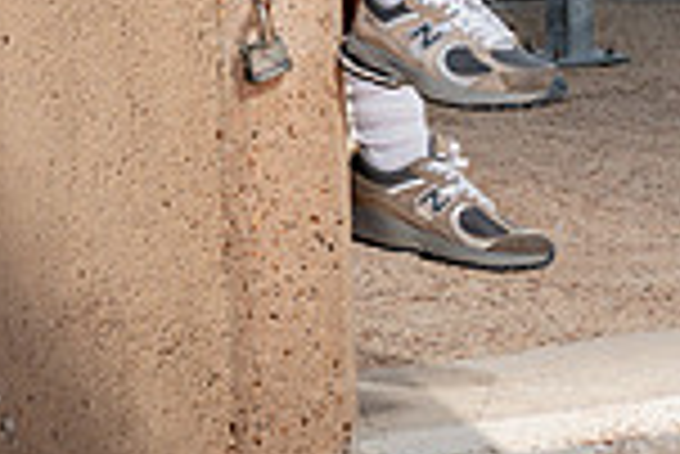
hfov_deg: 9.9
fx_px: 3933
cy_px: -526
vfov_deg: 6.4
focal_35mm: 208
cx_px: 135
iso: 250
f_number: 8
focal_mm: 70
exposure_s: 1/250
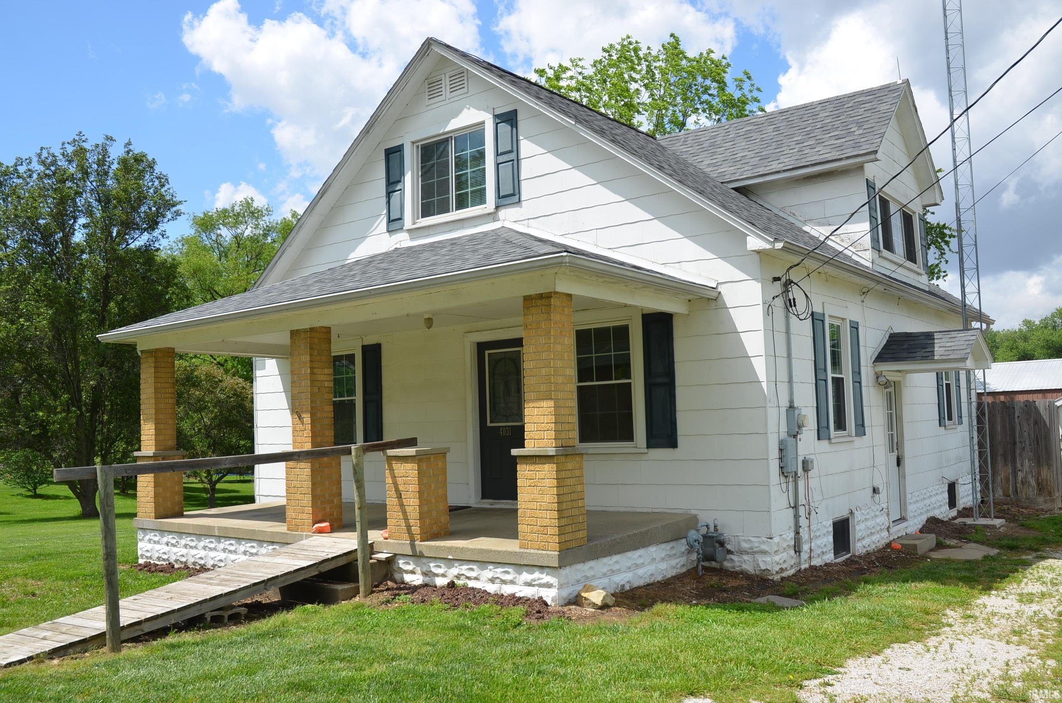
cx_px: 531
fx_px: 971
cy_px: 352
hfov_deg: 57.3
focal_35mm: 33
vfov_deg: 39.8
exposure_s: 1/250
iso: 100
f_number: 8
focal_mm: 22
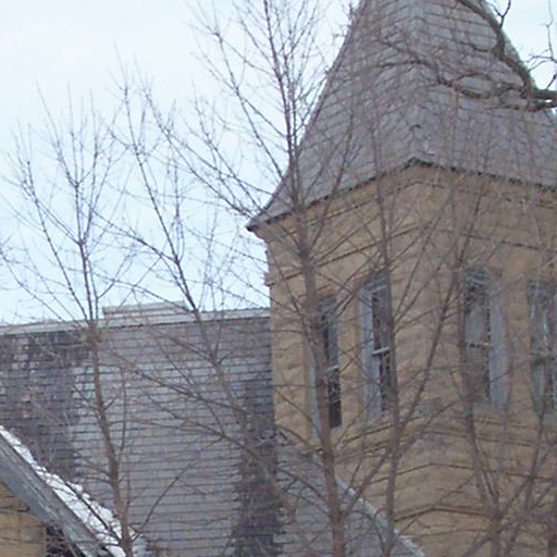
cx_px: 74
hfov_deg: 8.3
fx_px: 3841
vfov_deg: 8.3
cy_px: 490
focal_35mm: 211
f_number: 3.2
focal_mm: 8.7
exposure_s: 1/397
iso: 80
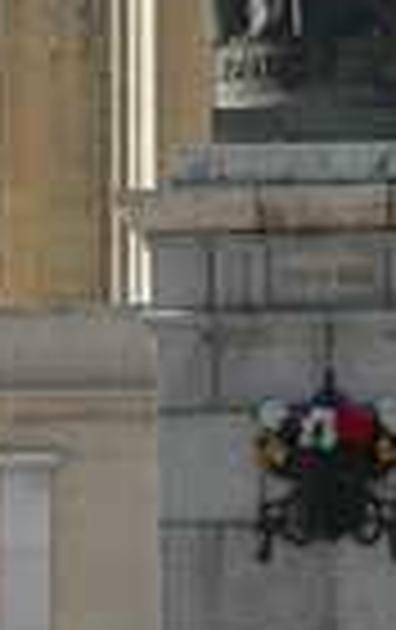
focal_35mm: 168
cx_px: 356
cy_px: 40
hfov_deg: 7.8
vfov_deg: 12.3
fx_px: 2889
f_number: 5.6
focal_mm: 4.9
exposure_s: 1/400
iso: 100
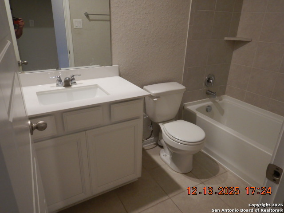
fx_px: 197
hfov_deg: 71.6
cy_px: 106
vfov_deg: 56.8
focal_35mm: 24
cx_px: 142
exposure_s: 1/30
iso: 320
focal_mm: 4.3
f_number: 2.8
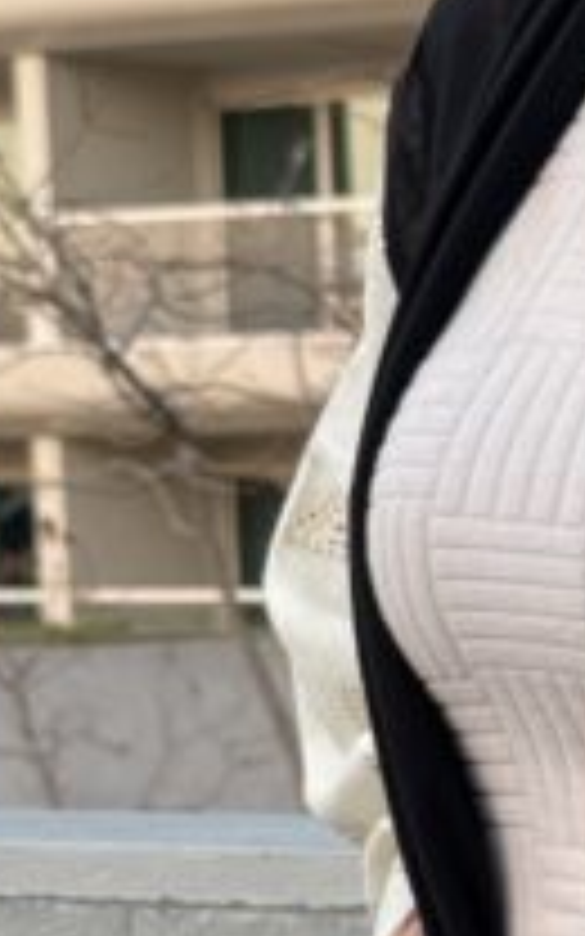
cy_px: 1629
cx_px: 850
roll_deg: +1.5
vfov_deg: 10.2
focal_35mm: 196
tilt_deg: -11.5
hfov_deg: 6.6
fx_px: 5000
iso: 64
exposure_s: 1/121
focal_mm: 6.86
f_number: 1.78
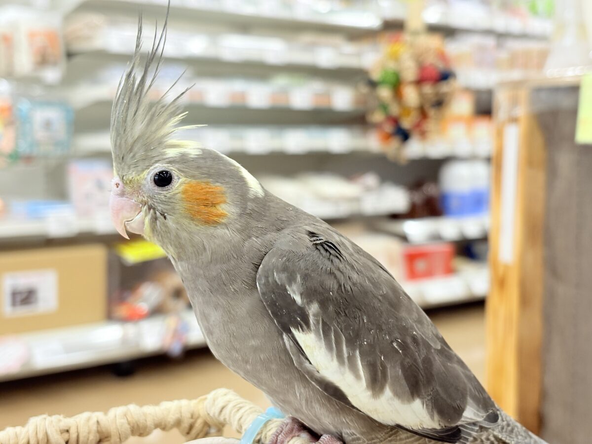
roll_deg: +0.1
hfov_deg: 36.8
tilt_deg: -5.7
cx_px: 296
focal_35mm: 52
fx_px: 889
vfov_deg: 28.0
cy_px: 222
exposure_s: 1/100
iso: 160
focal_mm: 5.96
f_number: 1.6
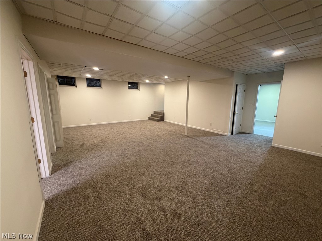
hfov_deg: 102.1
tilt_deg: -10.1
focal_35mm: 14
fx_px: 130
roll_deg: +0.1
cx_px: 161
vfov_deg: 85.7
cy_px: 120
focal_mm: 2.22
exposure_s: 1/60
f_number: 2.2
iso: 400
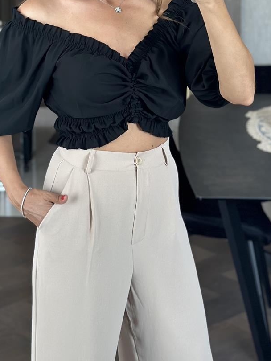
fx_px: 824
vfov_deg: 24.3
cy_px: 66
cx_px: 120
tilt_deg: -16.1
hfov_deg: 18.7
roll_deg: +0.7
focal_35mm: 79
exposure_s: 1/89
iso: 125
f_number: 1.78
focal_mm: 6.86
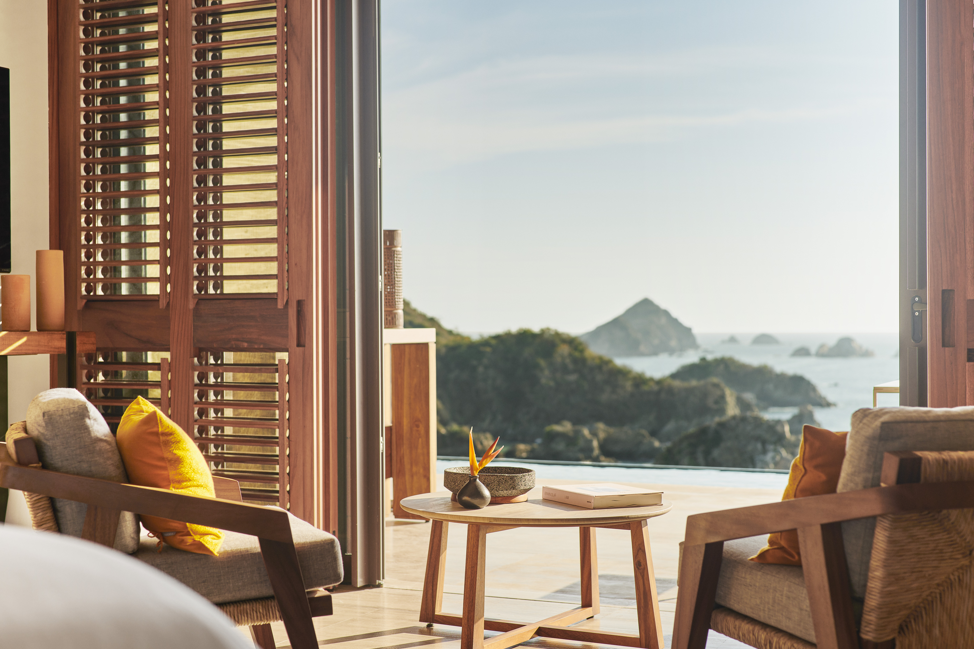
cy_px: 344
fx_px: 1488
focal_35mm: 55
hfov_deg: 36.2
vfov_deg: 24.6
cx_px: 490
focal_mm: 50
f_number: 4
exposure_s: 1/400
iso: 100
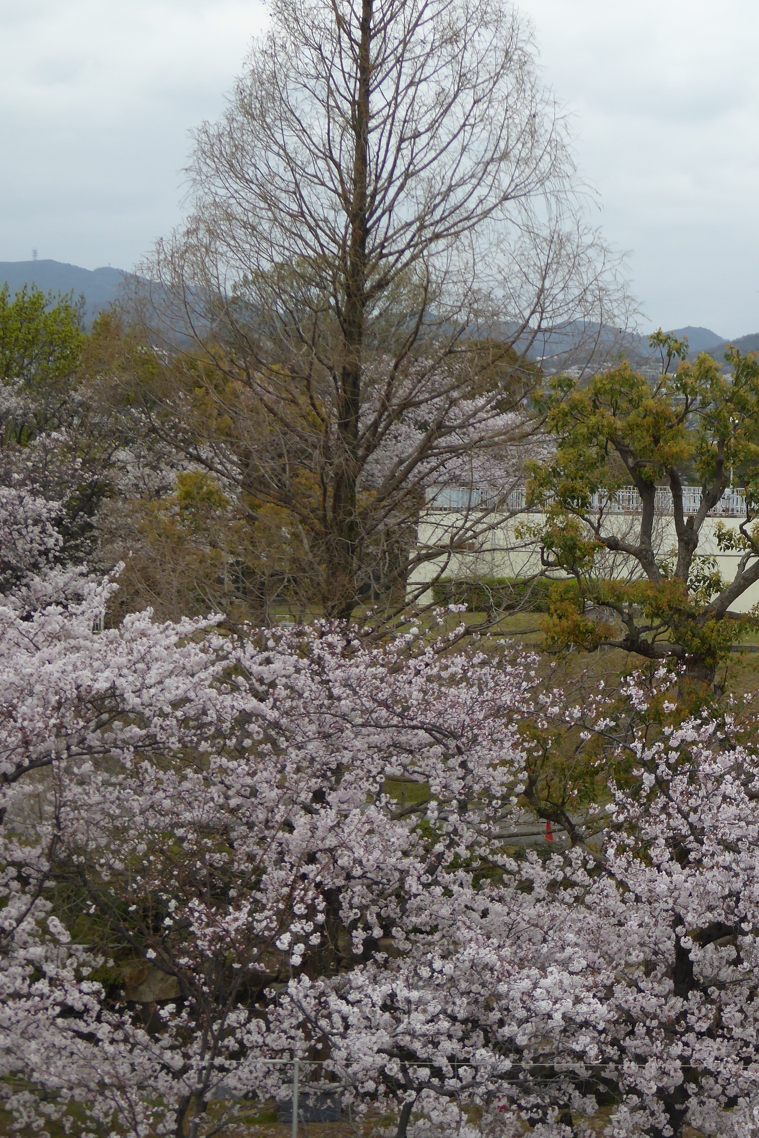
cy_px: 571
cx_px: 702
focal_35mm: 69
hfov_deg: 19.3
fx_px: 2182
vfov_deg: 29.2
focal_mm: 8.4
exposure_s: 1/160
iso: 100
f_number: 4
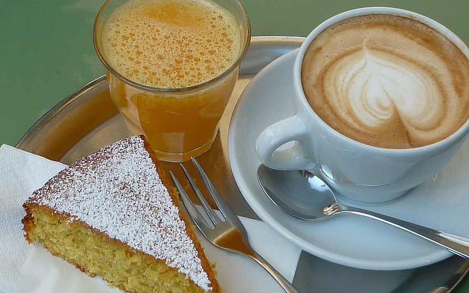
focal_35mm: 90
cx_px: 246
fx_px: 1150
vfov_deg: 14.5
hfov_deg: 23.0
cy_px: 184
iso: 80
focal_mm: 6.4
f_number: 3
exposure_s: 1/200
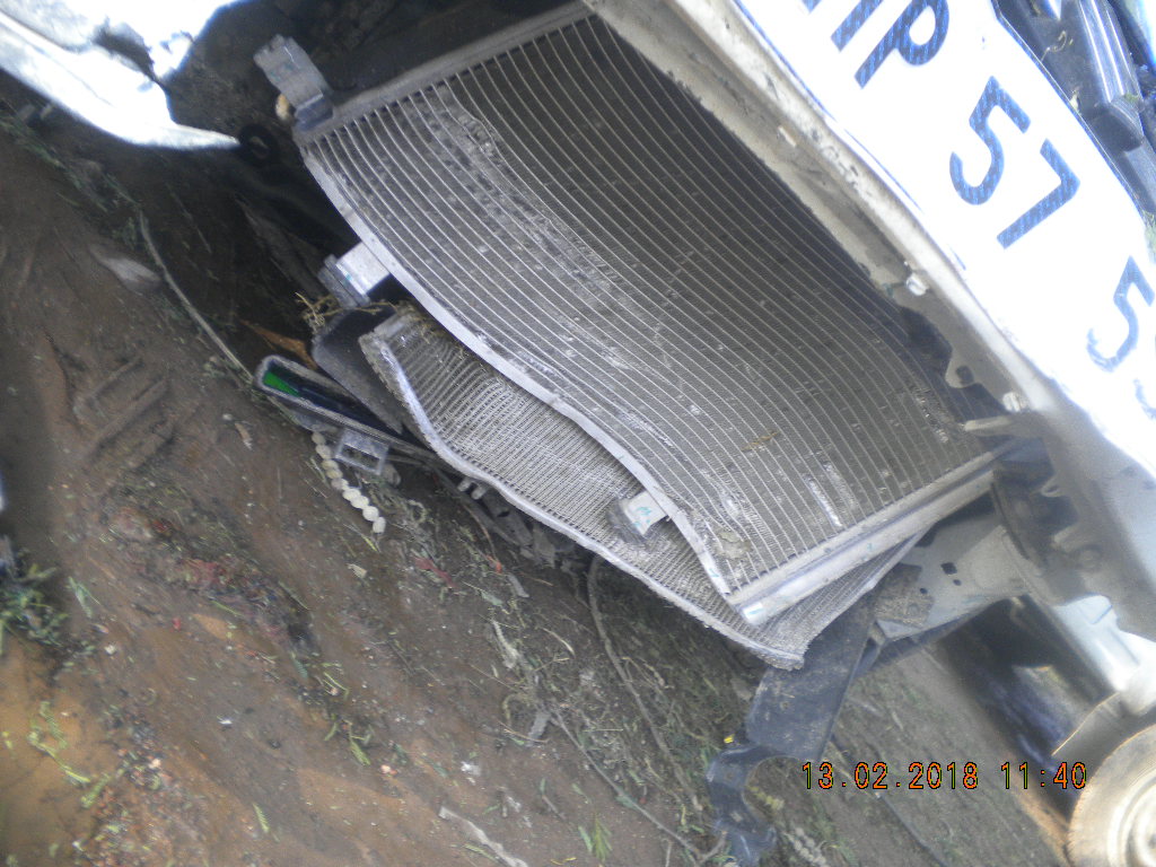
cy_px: 434
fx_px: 1169
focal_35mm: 35
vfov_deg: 40.7
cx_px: 578
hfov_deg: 52.6
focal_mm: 6.3
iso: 160
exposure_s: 1/56.6
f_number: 3.1
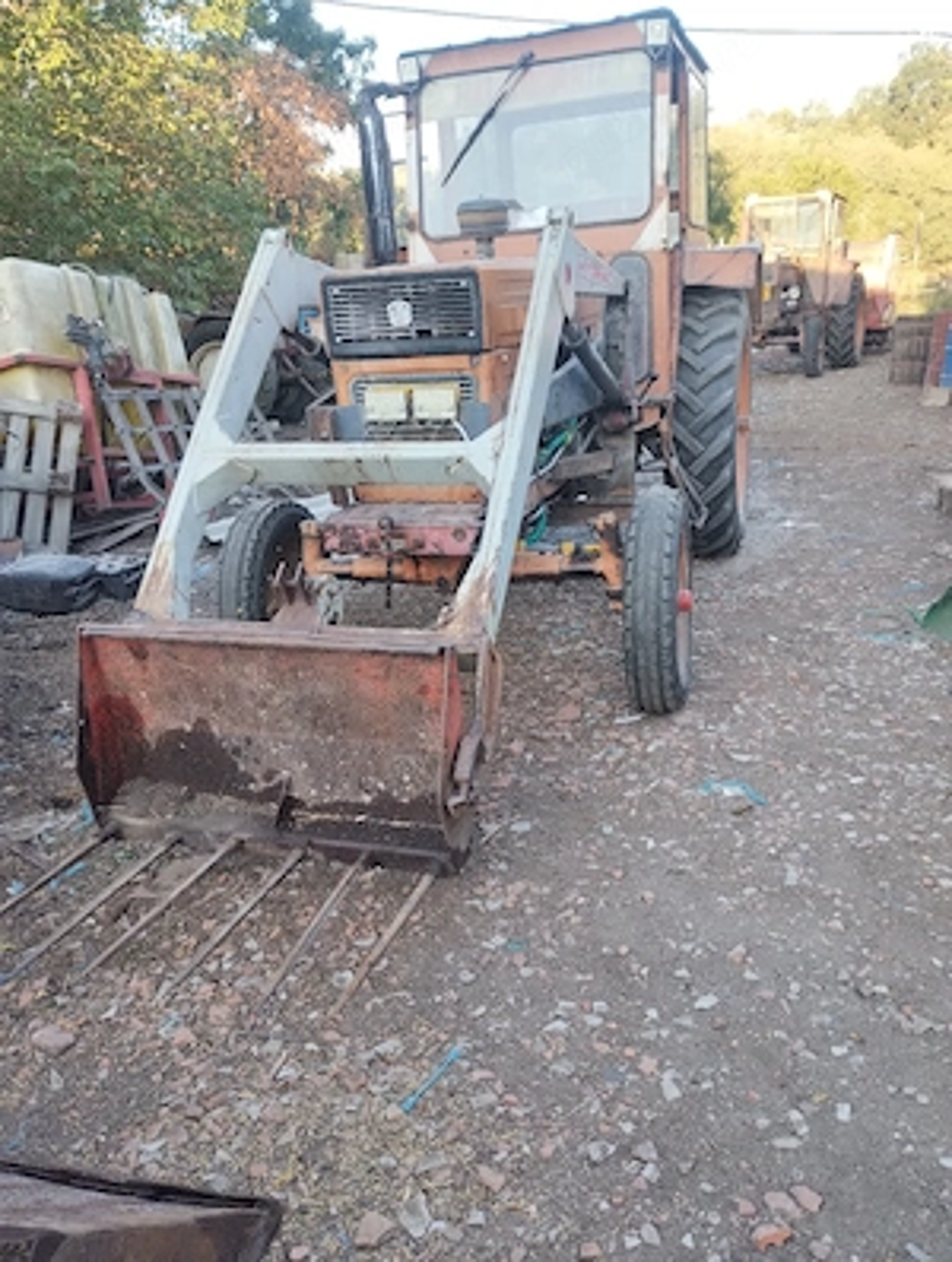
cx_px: 476
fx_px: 1023
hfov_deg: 49.9
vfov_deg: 63.4
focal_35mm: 28
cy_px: 631
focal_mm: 4.27
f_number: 1.8
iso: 128
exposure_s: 1/100
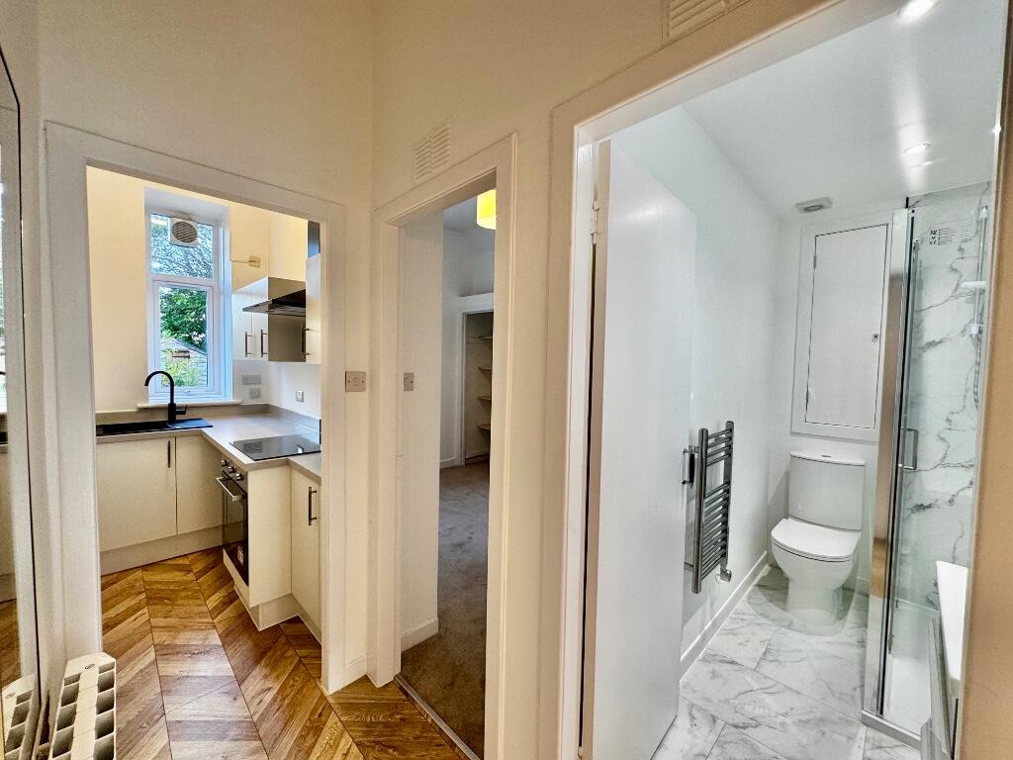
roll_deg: -0.8
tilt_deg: -2.6
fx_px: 410
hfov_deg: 102.1
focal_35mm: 14
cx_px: 506
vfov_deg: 85.7
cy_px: 380
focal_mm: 2.22
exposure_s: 1/100
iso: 125
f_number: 2.2
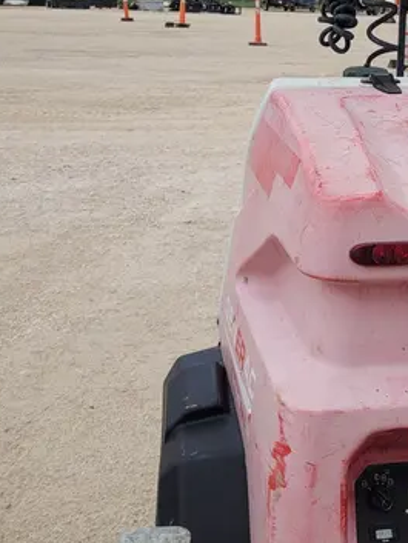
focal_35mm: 54
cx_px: 326
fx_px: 848
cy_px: 156
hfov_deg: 26.5
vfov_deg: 35.0
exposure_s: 1/950
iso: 40
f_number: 1.8
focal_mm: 5.4
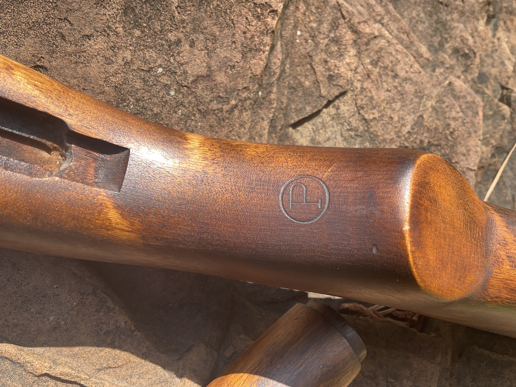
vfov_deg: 48.2
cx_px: 258
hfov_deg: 61.7
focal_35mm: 29
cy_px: 194
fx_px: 432
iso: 16
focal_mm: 3
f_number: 1.8
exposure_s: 1/335
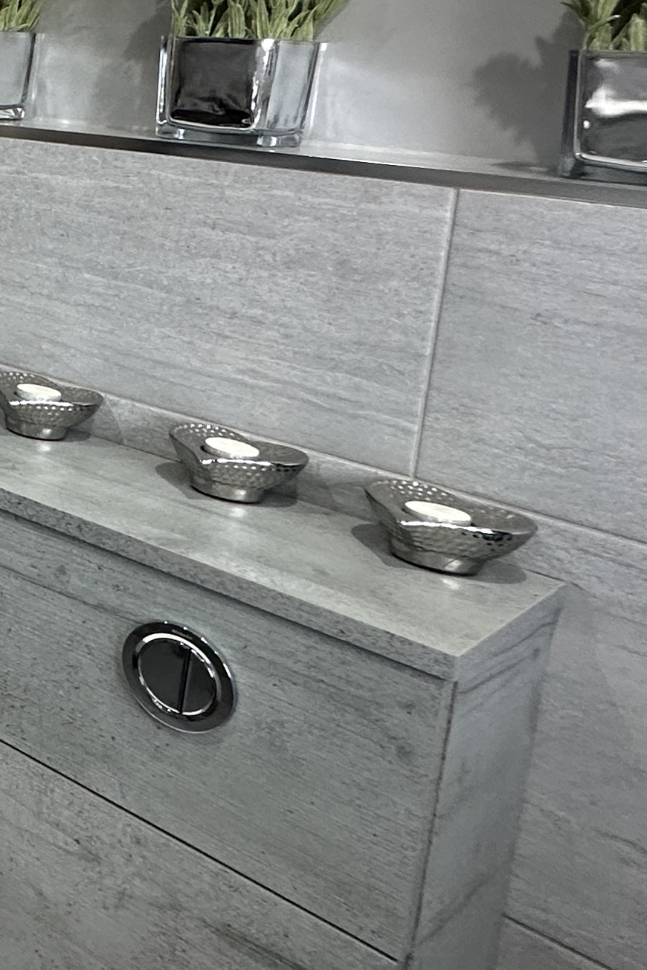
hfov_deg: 19.9
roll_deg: -3.3
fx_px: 1213
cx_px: -570
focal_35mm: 45
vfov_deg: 41.3
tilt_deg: -5.4
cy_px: 161
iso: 200
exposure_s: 1/100
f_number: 2.2
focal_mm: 2.22
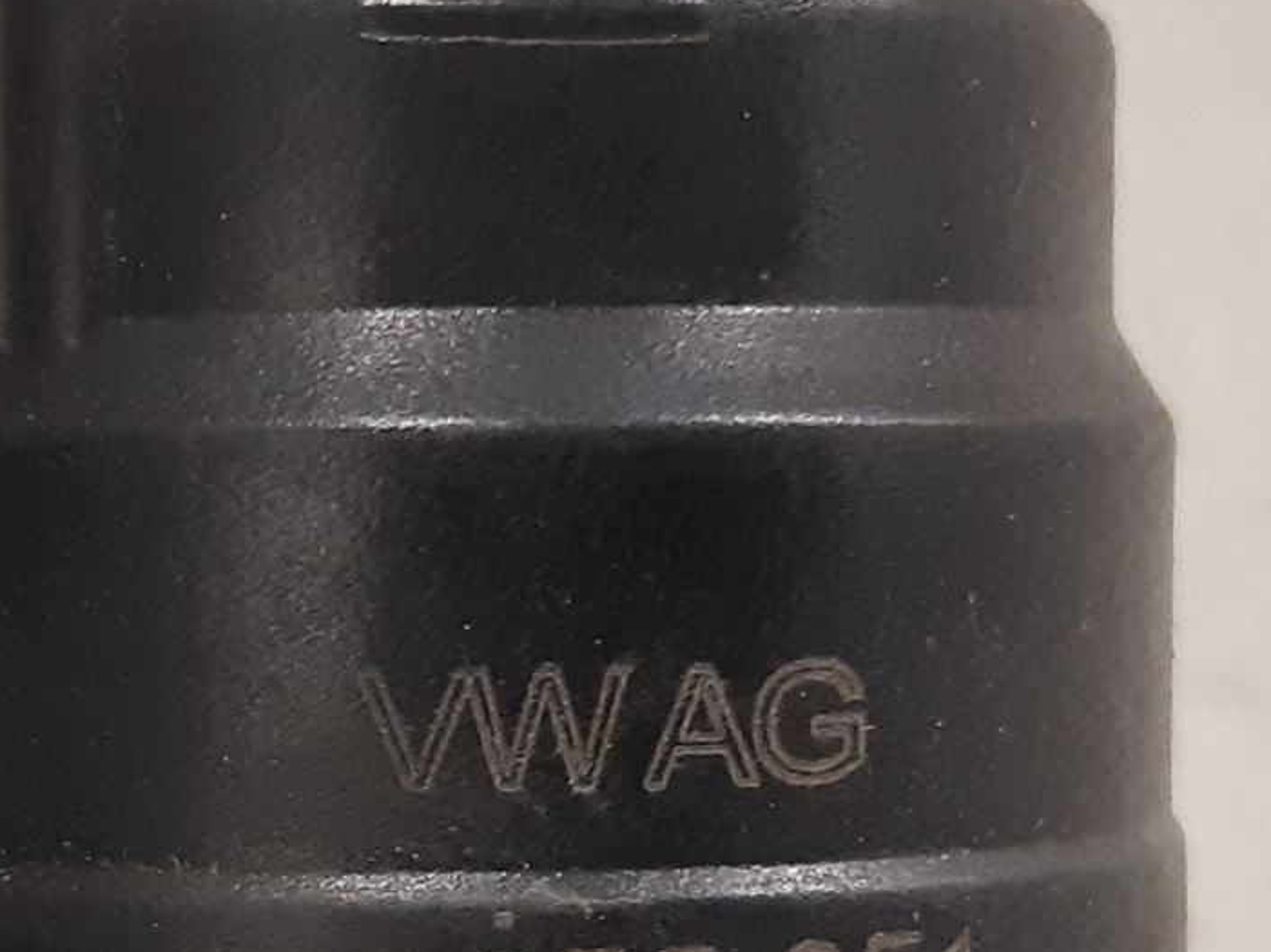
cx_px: 332
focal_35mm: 76
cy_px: 977
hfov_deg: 25.4
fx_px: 2789
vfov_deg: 18.8
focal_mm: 3.93
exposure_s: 1/33
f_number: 1.7
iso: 200
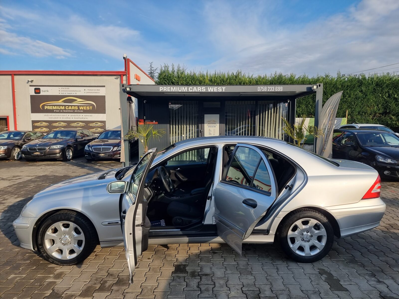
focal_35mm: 24
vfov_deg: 56.8
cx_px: 200
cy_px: 150
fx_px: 277
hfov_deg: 71.6
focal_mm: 6.7
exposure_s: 1/634
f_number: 1.8
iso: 50
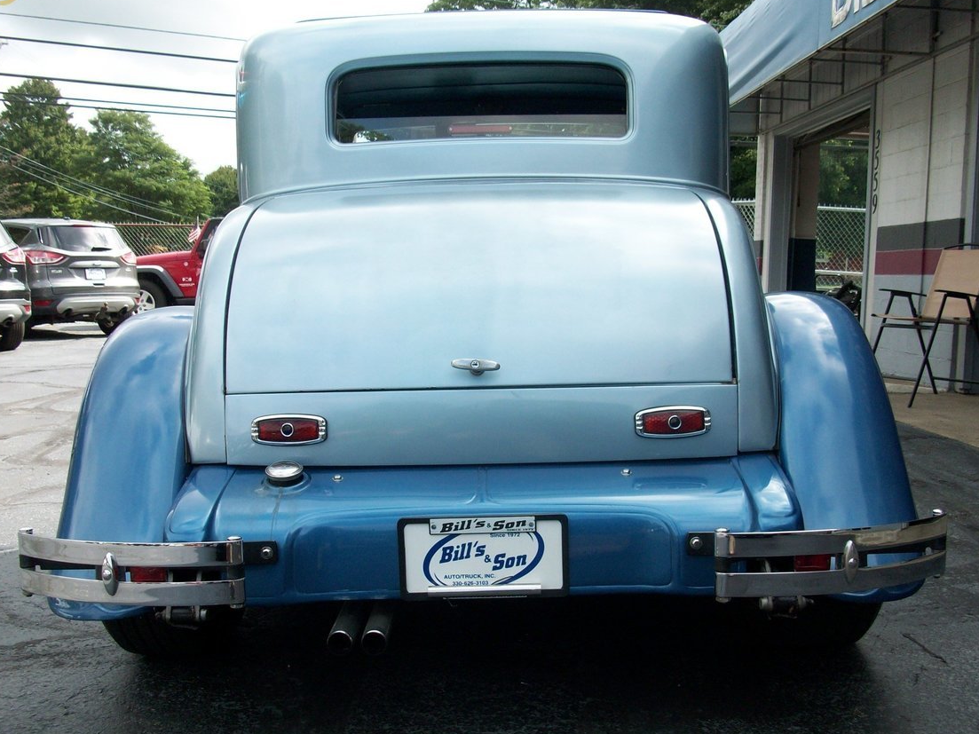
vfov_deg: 38.6
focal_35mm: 37
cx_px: 493
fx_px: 1046
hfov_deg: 50.1
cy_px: 343
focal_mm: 5.7
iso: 64
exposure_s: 1/466
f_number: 2.8
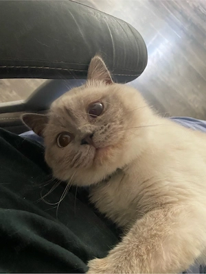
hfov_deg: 53.1
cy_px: 137
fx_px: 206
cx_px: 103
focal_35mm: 26
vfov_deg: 67.3
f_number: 1.8
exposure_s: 1/40
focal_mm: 4.25
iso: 500
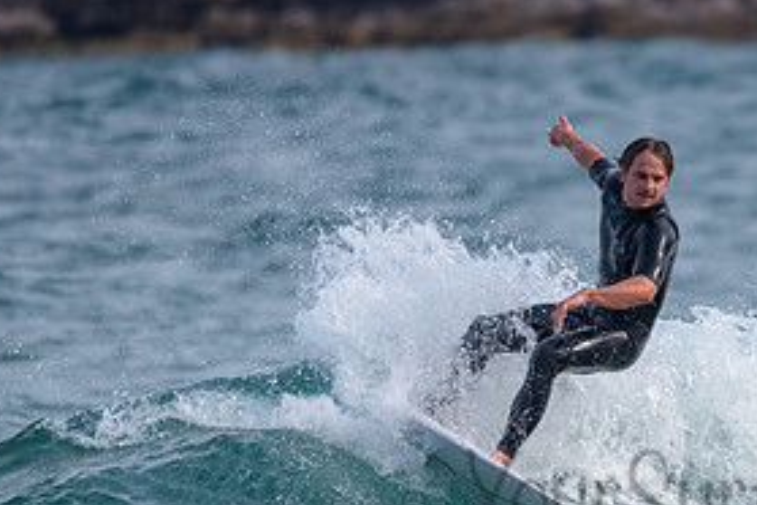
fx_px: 26808
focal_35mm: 1275
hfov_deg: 1.6
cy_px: 350
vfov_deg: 1.1
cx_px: 640
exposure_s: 1/2000
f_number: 5.6
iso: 250
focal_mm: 500
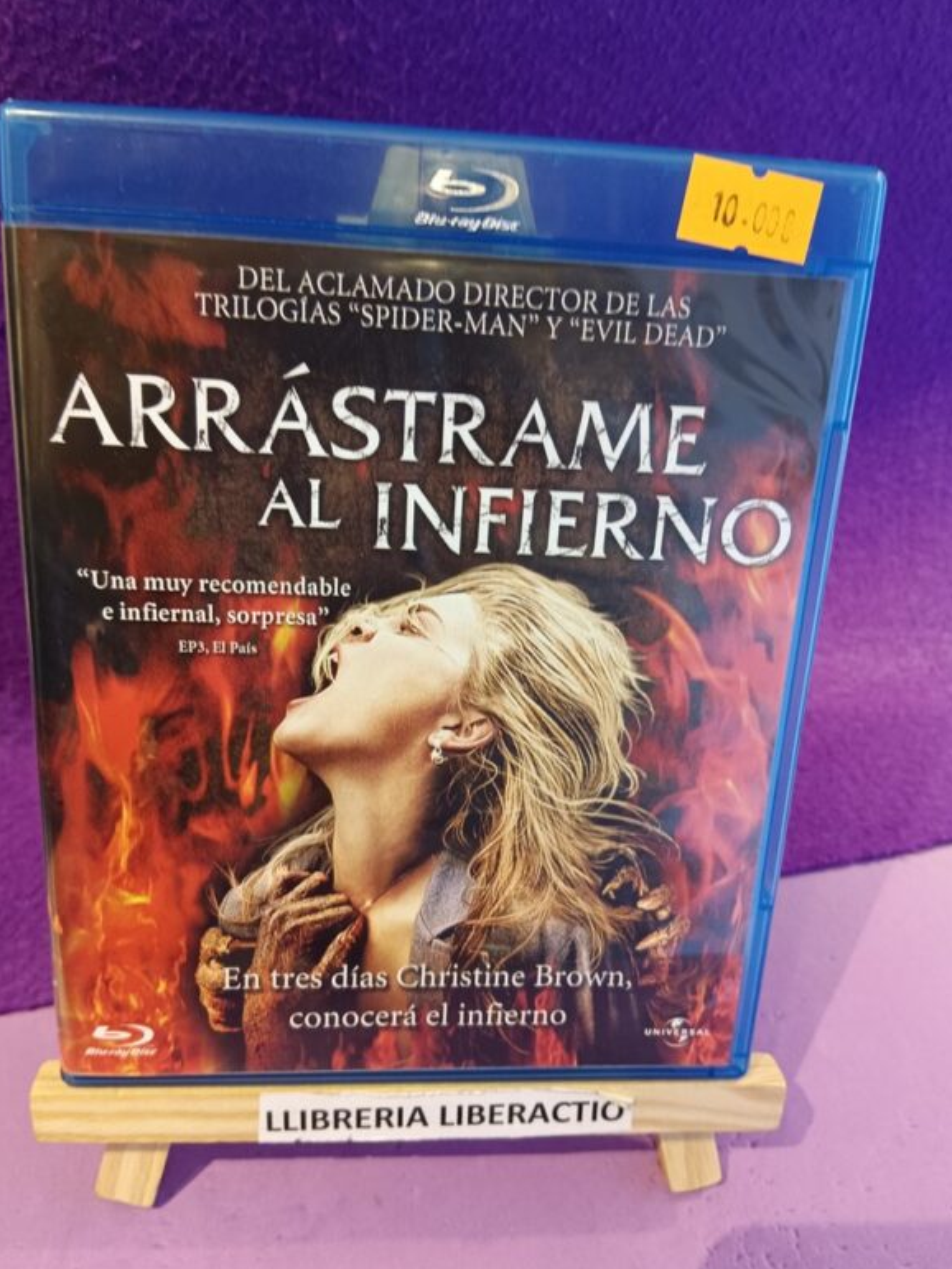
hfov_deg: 51.4
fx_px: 990
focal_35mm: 27
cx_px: 478
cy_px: 651
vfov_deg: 65.3
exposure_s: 1/33.3
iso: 1045
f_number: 1.8
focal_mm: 3.96
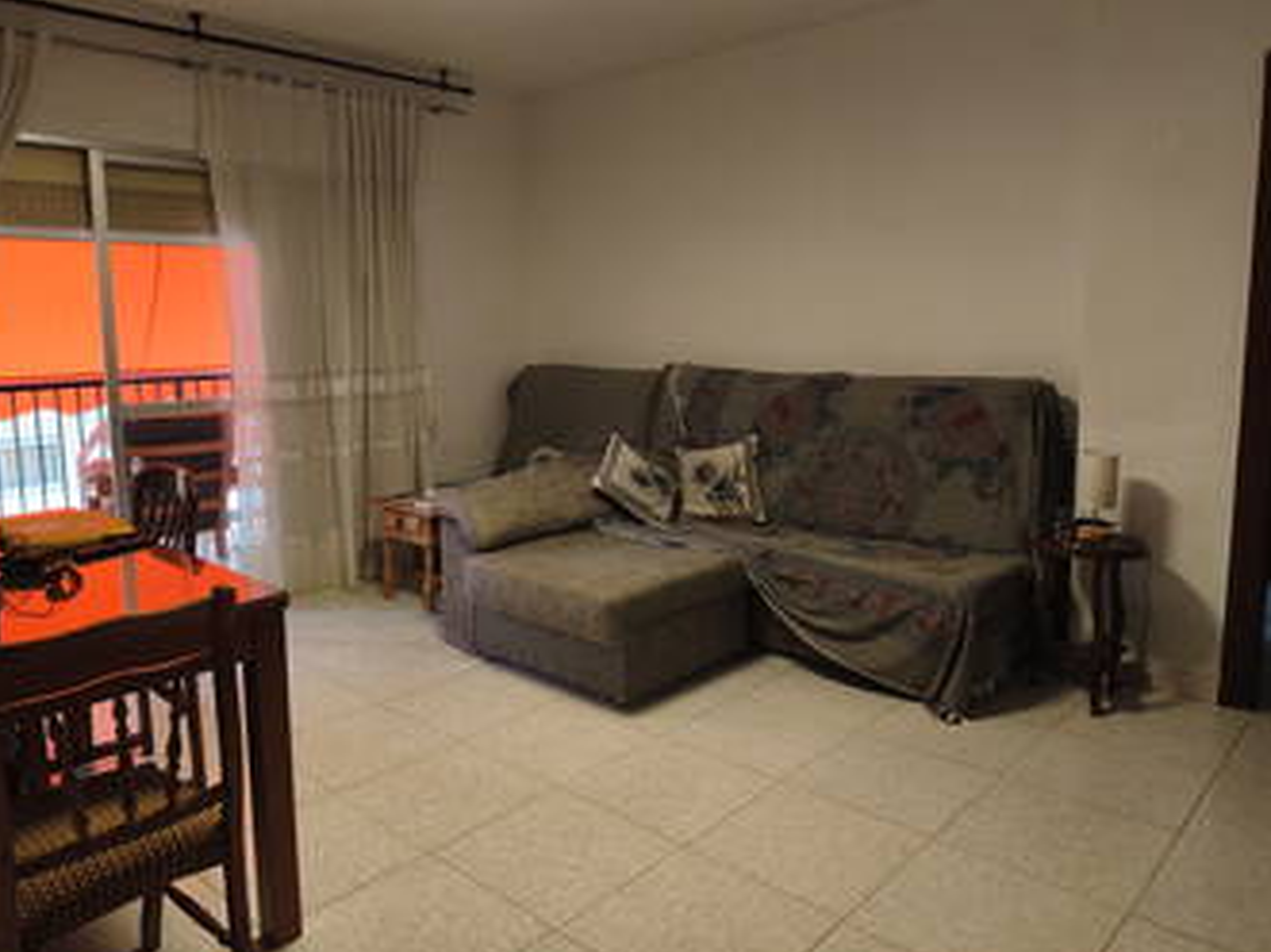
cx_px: 584
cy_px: 453
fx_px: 918
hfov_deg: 69.3
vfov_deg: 54.8
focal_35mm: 25
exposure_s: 1/50
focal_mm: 6.06
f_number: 1.7
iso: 400
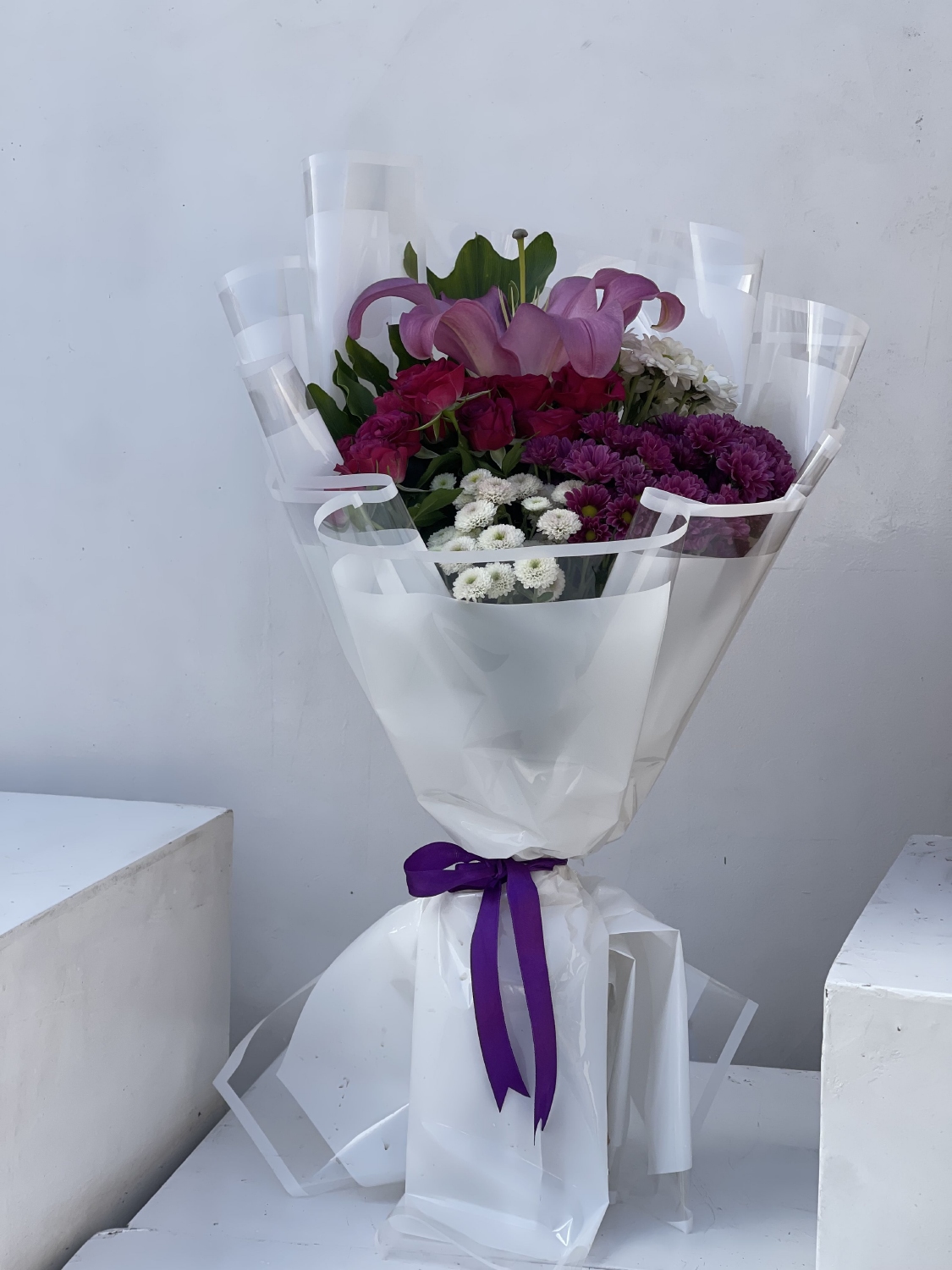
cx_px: 476
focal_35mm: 64
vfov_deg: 30.3
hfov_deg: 22.9
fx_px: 2347
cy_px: 635
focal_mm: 7.5
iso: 20
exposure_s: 1/619
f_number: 2.2
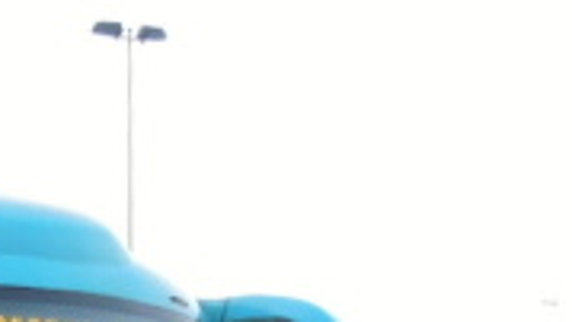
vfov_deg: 14.4
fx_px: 1154
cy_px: 544
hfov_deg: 25.7
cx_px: -67
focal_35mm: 76
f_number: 3.3
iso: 400
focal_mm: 4.5
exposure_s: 1/20
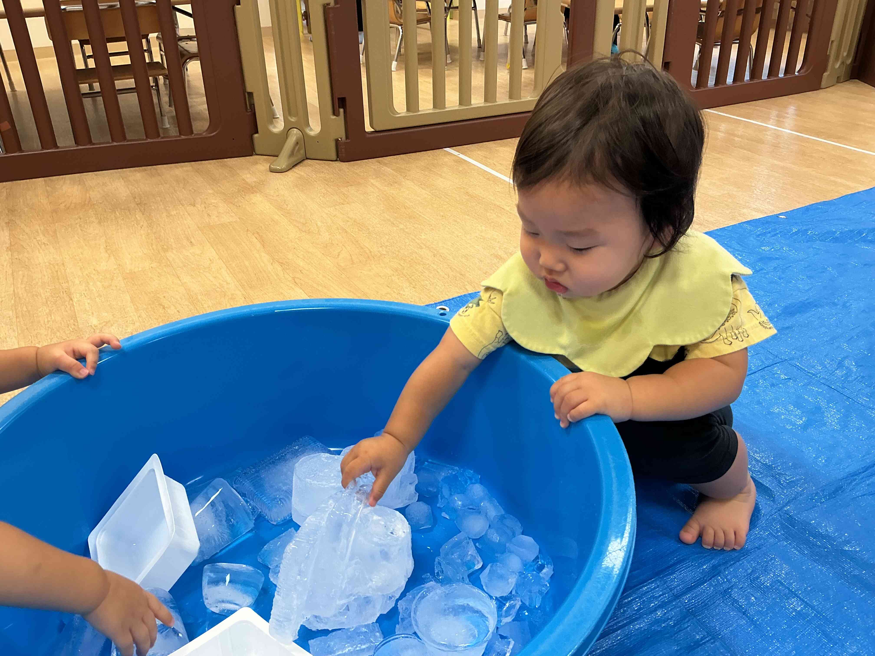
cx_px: 438
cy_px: 328
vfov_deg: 48.2
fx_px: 733
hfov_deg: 61.7
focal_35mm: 29
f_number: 1.8
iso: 64
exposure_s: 1/120
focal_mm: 3
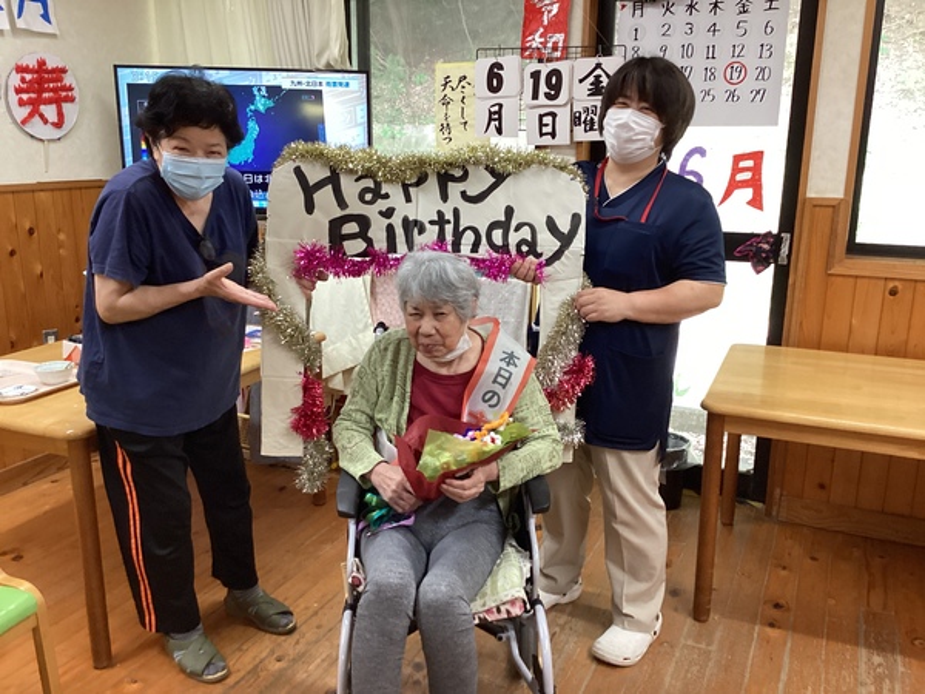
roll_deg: +0.2
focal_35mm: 31
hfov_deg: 58.4
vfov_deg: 45.4
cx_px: 462
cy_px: 347
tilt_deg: -17.1
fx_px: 828
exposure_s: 1/60
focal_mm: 3.3
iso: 200
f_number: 2.4
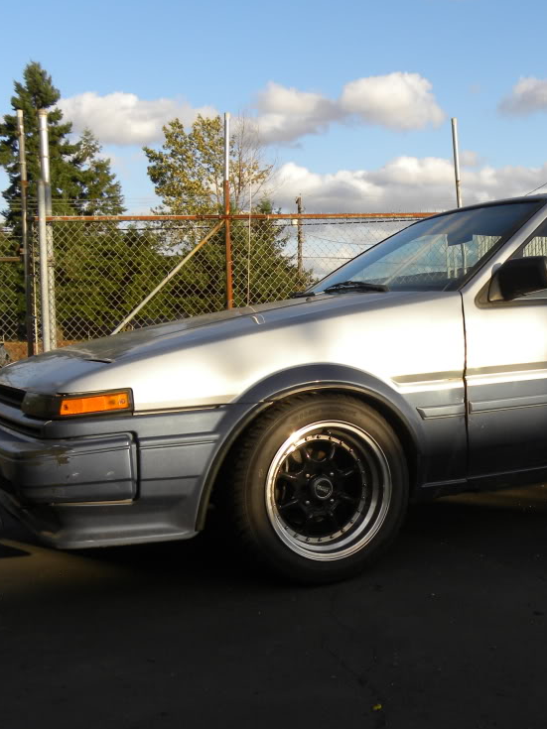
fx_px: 969
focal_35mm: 46
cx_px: 449
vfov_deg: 41.2
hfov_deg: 30.6
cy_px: 363
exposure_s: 1/220
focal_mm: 5.9
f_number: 4.5
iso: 64
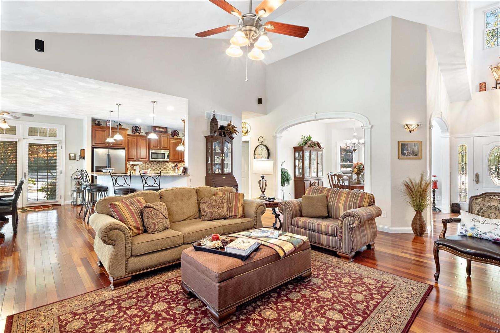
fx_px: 222
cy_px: 166
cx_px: 250
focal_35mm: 16
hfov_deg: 96.7
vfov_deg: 73.7
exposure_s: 1/80
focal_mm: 8
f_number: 9
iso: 640
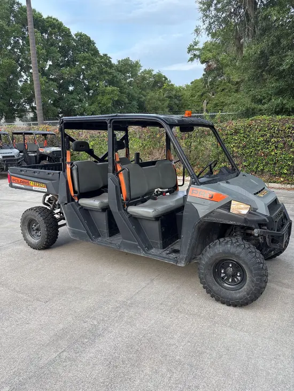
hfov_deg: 53.1
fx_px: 294
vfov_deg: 67.3
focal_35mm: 26
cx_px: 147
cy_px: 196
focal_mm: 5.96
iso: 64
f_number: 1.6
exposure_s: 1/322
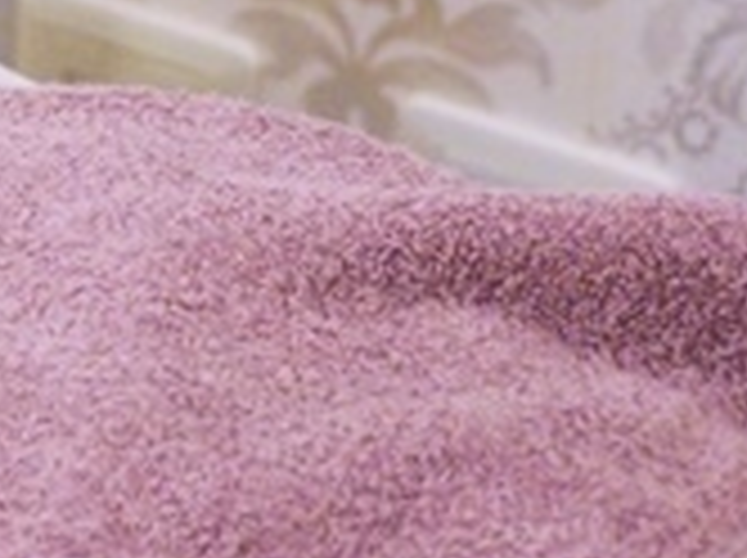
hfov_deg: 7.7
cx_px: -954
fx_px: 5243
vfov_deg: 6.0
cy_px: -194
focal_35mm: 243
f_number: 4.5
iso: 1250
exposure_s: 1/60
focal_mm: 35
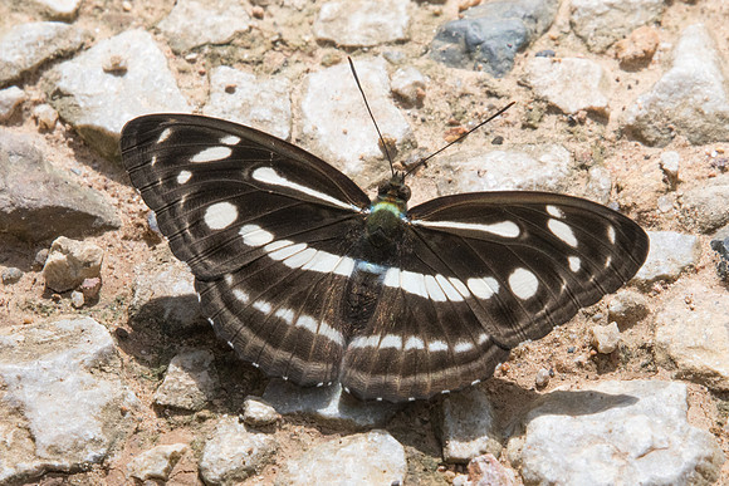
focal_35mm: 848
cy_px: 275
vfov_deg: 1.6
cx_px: 464
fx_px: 17167
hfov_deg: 2.4
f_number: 16
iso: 800
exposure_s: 1/500
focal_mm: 400
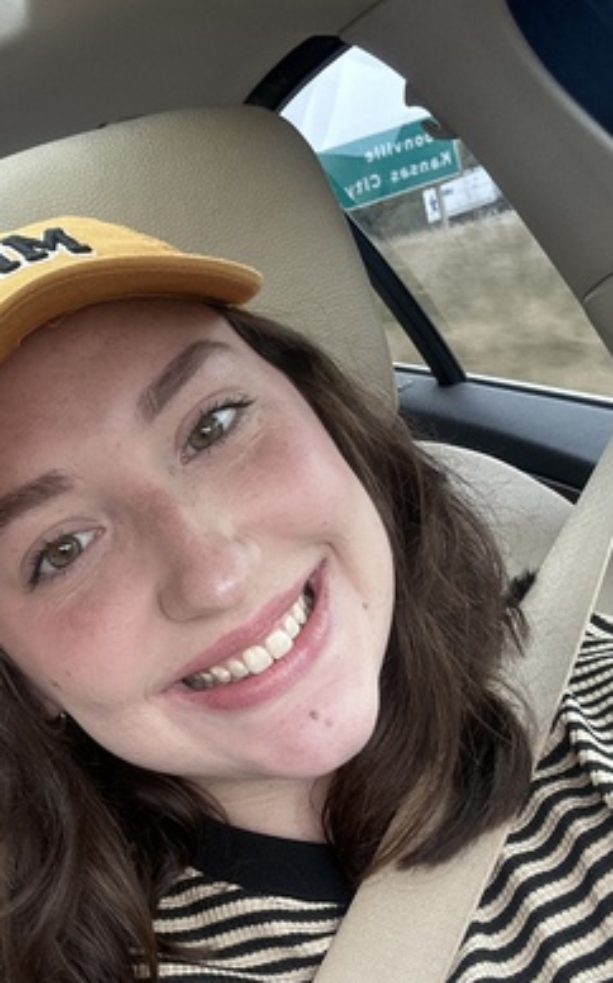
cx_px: 146
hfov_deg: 30.6
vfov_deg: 47.7
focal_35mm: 41
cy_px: 623
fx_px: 1098
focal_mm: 2.69
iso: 64
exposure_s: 1/121
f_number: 1.9
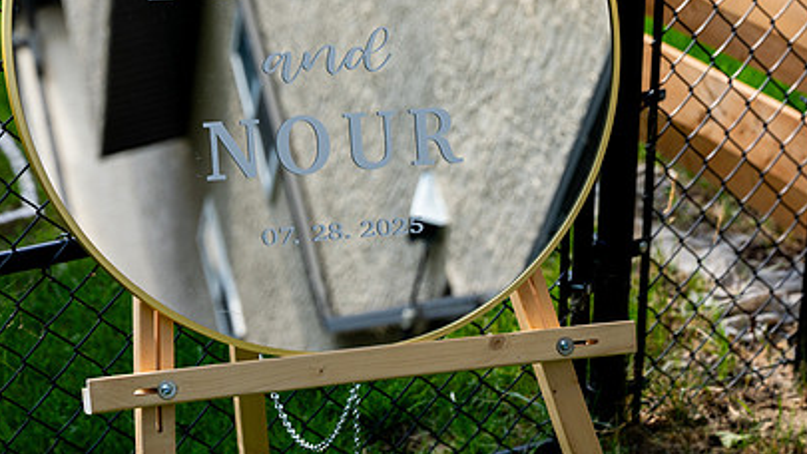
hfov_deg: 20.3
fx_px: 2247
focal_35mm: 105
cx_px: 343
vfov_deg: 11.5
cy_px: 75
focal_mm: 70
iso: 250
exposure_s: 1/1000
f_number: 3.5
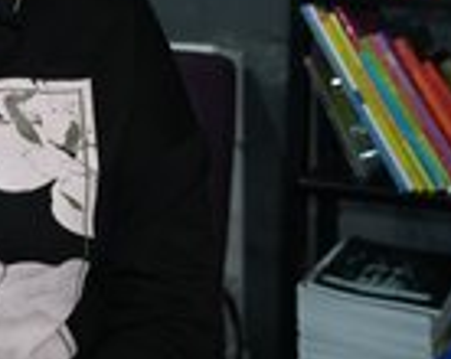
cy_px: -34
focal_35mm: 101
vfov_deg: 14.8
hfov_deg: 18.5
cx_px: 3
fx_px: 1346
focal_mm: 37
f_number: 4
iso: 5000
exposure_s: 1/160
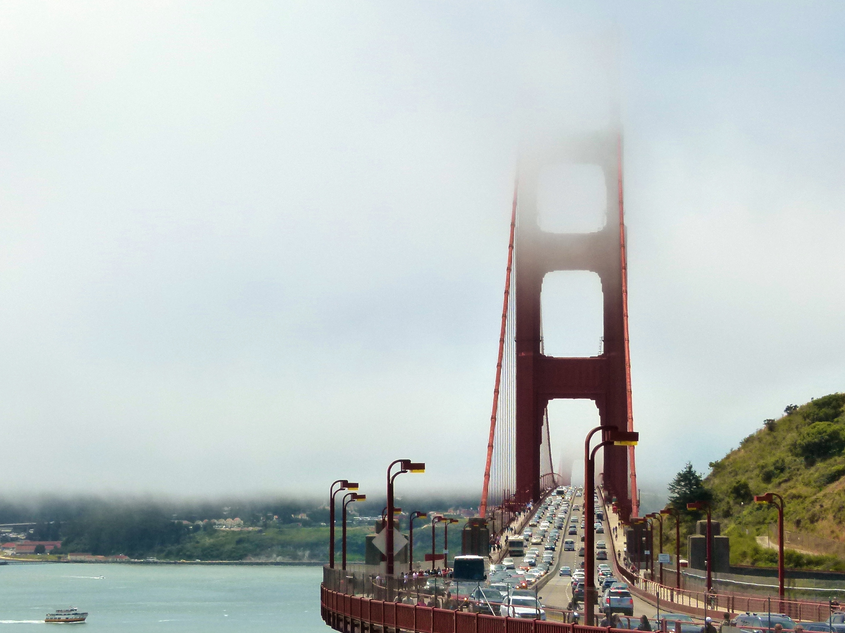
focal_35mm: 100
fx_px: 2441
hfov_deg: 19.6
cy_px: 348
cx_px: 475
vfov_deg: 14.8
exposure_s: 1/2000
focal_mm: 11.8
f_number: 4.5
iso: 160
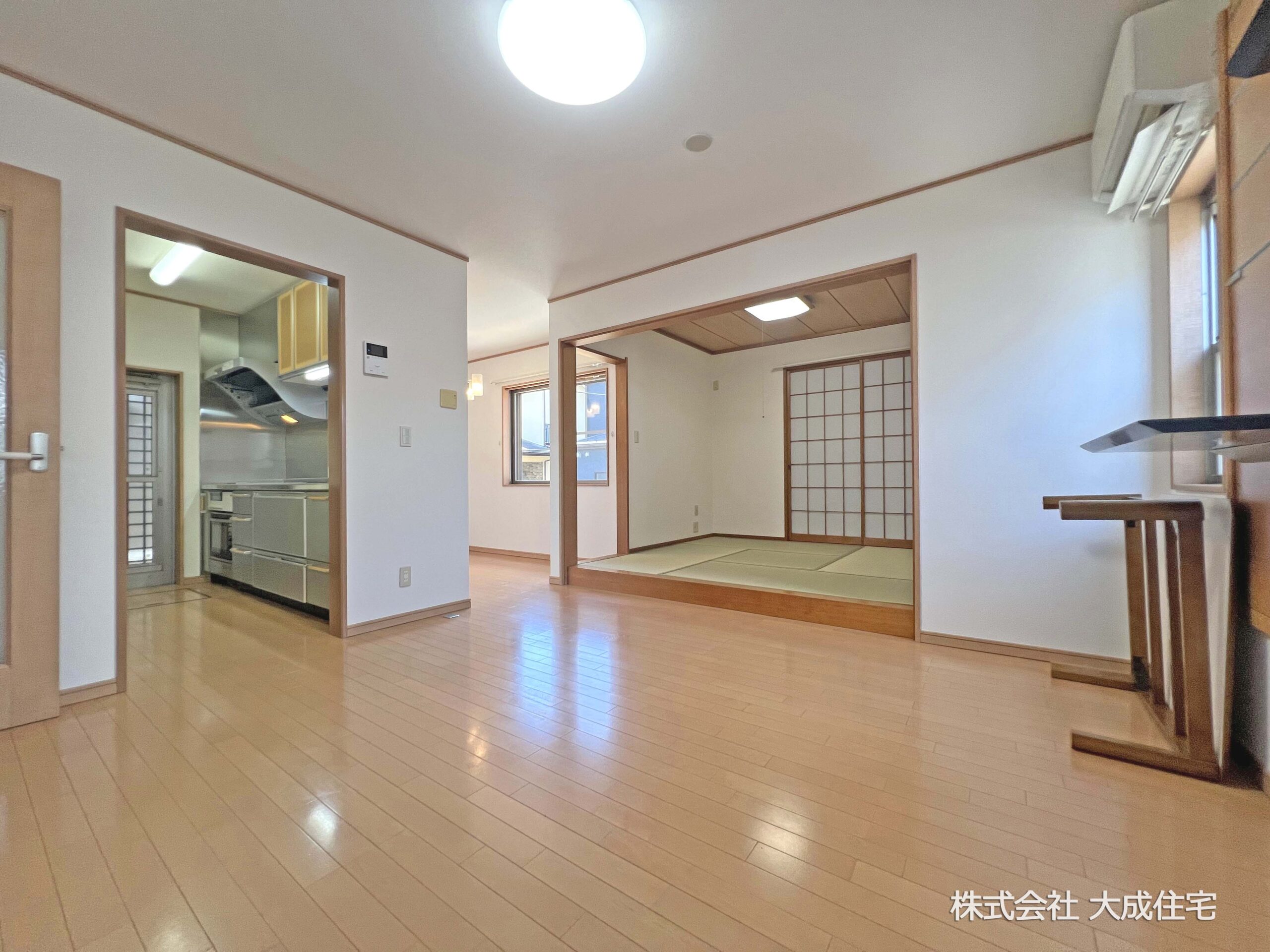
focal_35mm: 13
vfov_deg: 89.9
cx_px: 635
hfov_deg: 106.2
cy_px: 476
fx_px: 477
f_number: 1.8
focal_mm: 1.57
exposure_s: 1/100
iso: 100
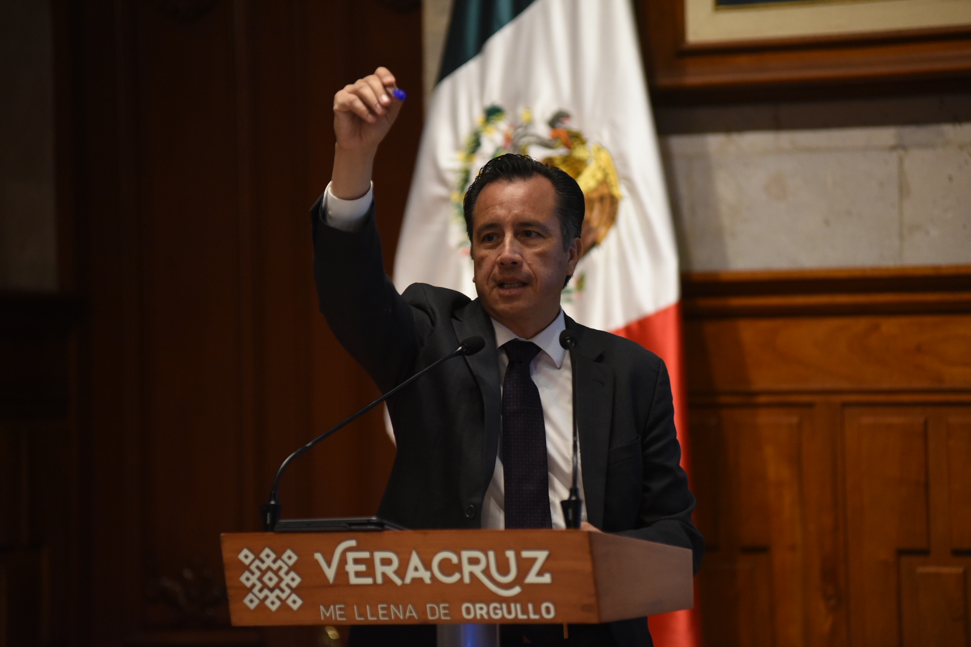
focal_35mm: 185
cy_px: 324
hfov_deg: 11.1
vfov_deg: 7.4
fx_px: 4989
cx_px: 486
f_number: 2.8
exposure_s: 1/500
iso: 2500
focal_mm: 185
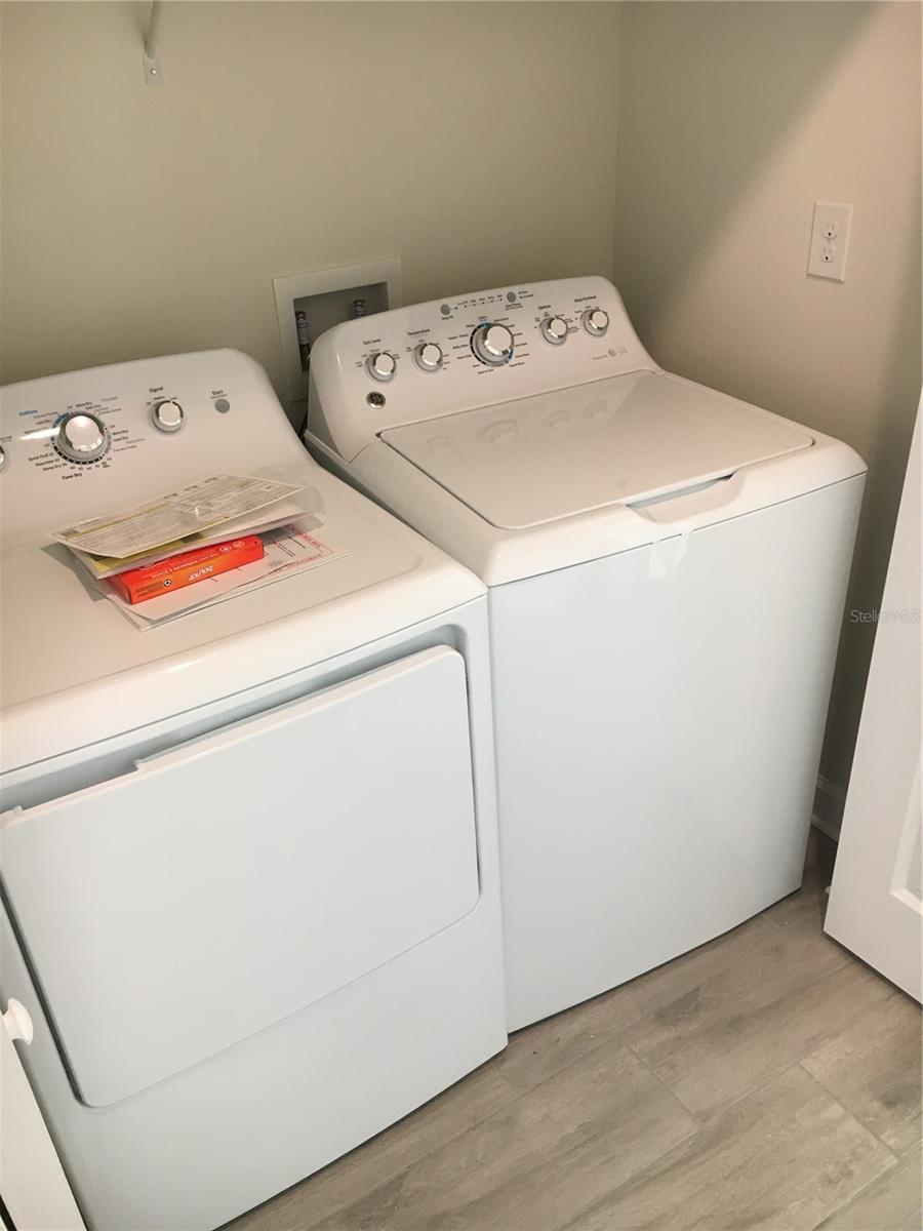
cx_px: 462
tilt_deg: -30.5
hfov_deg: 48.2
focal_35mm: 29
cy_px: 616
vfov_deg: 61.7
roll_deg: +2.7
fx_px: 1031
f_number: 2.2
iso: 64
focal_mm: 4.15
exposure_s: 1/30
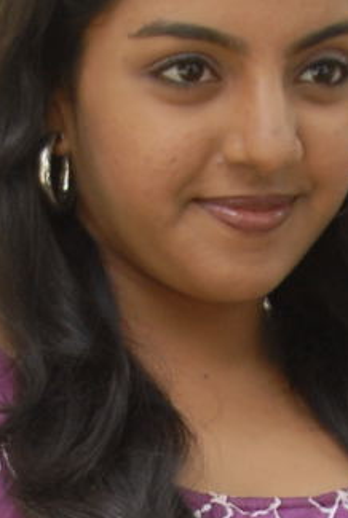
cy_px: 891
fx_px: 3624
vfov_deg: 7.9
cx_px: 283
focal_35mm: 251
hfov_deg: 5.5
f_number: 6.3
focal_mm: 34
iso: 320
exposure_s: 1/125
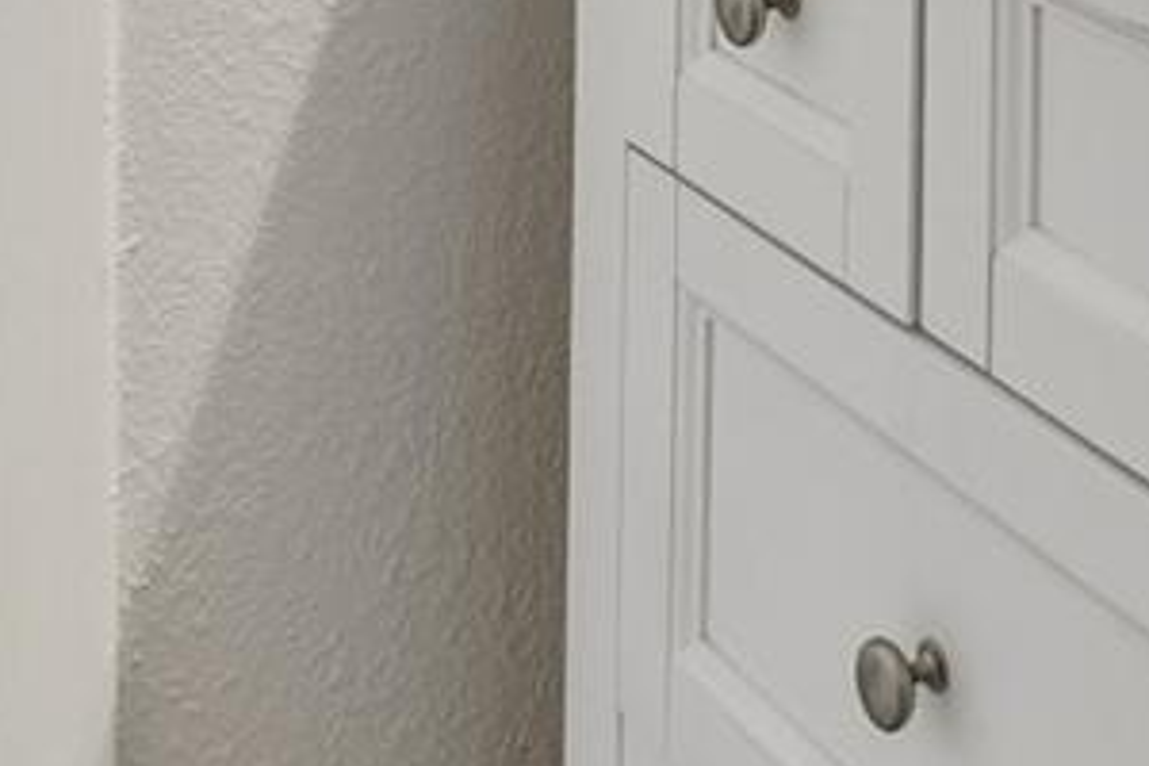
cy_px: -984
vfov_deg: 13.3
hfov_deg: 25.1
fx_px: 2553
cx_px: 839
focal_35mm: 80
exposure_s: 1/25
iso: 100
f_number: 7.1
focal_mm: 10
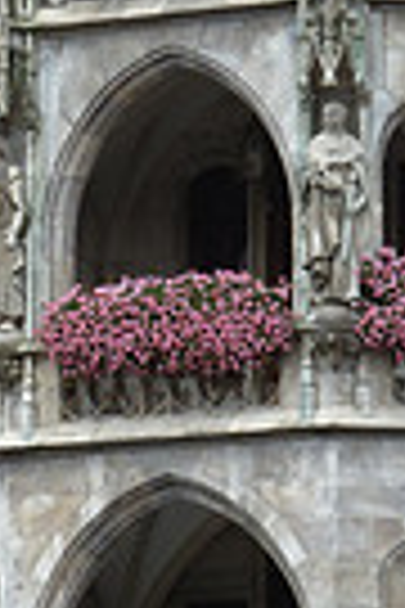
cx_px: -331
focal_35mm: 444
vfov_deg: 4.6
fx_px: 7492
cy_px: 302
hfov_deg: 3.1
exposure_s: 1/250
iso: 80
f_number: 4.4
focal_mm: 21
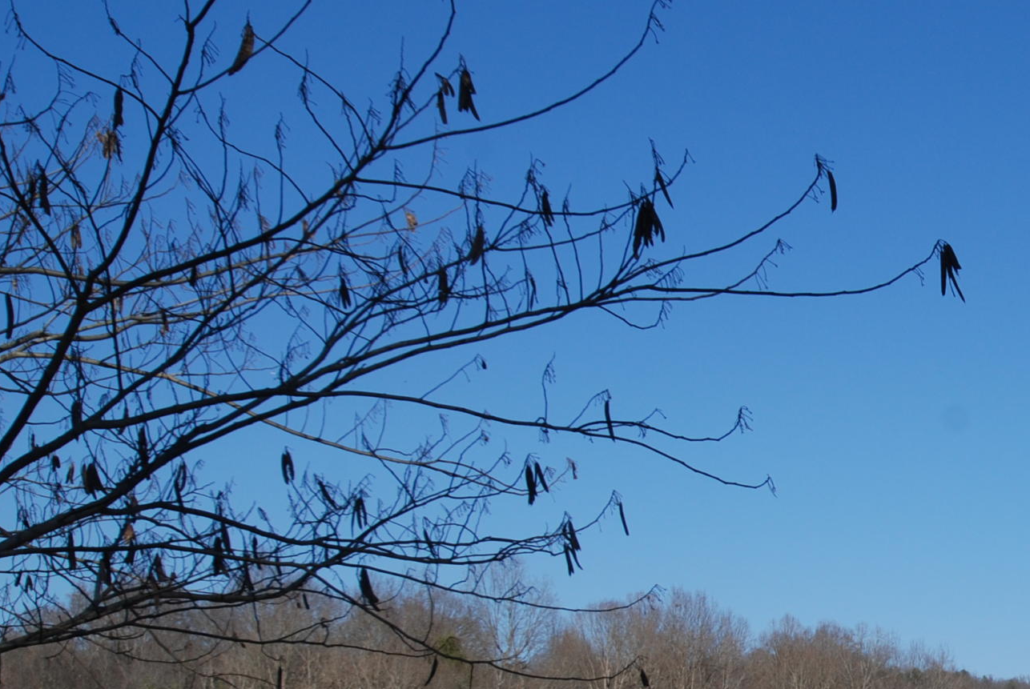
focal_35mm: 84
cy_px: 573
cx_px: 1155
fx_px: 2406
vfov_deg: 16.2
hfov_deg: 22.7
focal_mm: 24
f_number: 8
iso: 100
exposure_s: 1/250
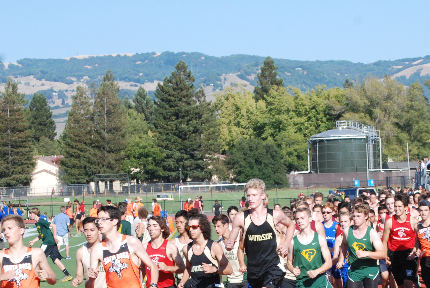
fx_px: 1720
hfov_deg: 14.2
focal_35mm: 144
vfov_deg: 9.5
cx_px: 293
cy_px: 240
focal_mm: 55
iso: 400
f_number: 11
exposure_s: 1/500
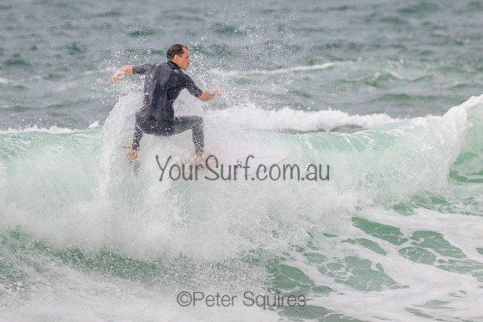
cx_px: 238
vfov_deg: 1.3
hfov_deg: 1.9
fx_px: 14592
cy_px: 145
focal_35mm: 1087
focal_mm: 800
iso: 1600
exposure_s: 1/2000
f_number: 11
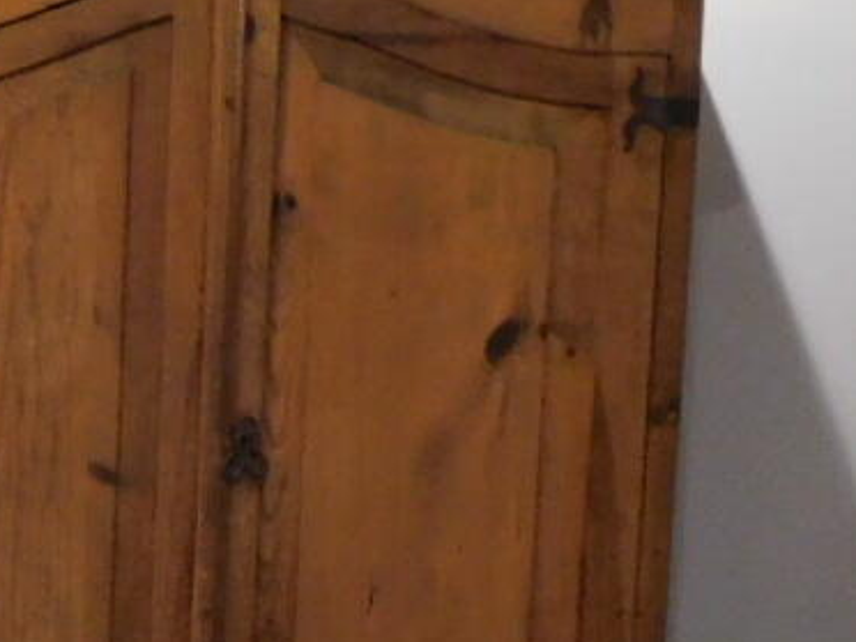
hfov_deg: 17.9
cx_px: -400
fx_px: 2448
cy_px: 564
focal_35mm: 99
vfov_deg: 14.8
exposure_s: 1/25
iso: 400
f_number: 3
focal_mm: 4
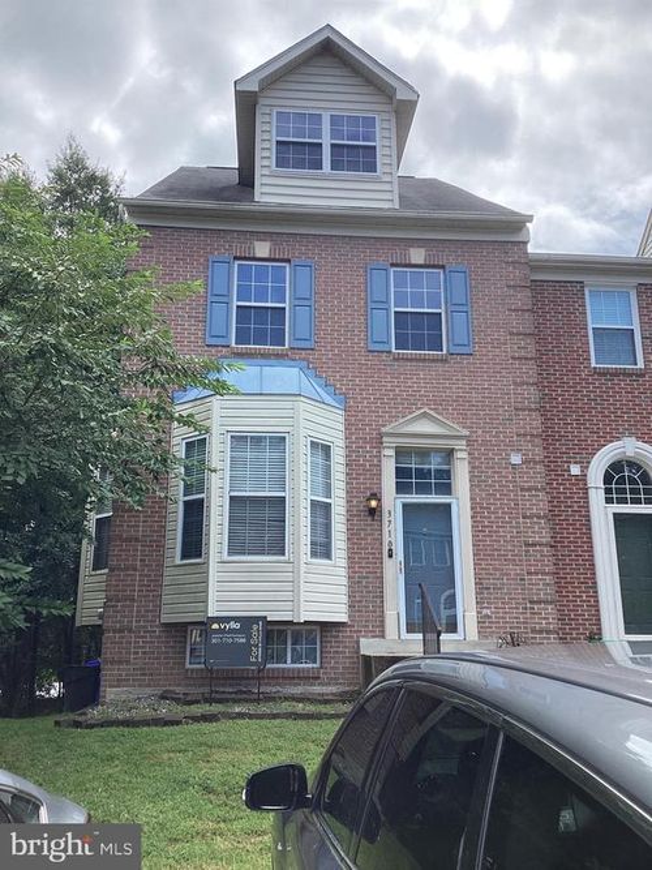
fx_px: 779
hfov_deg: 45.4
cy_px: 435
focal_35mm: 31
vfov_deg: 58.4
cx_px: 326
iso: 25
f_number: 2.4
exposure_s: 1/791
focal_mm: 3.3
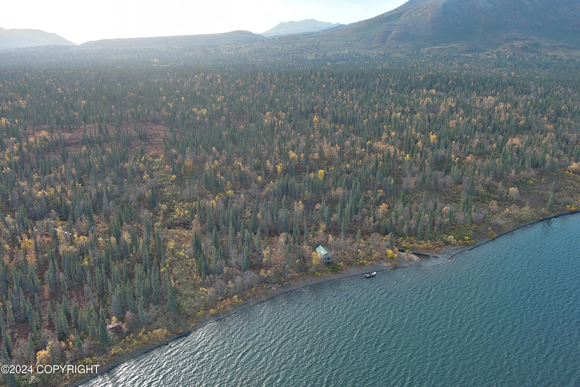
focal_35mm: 29
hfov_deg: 63.7
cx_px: 290
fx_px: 467
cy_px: 194
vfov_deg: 45.0
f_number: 2.8
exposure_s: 1/343
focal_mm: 10.57
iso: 100
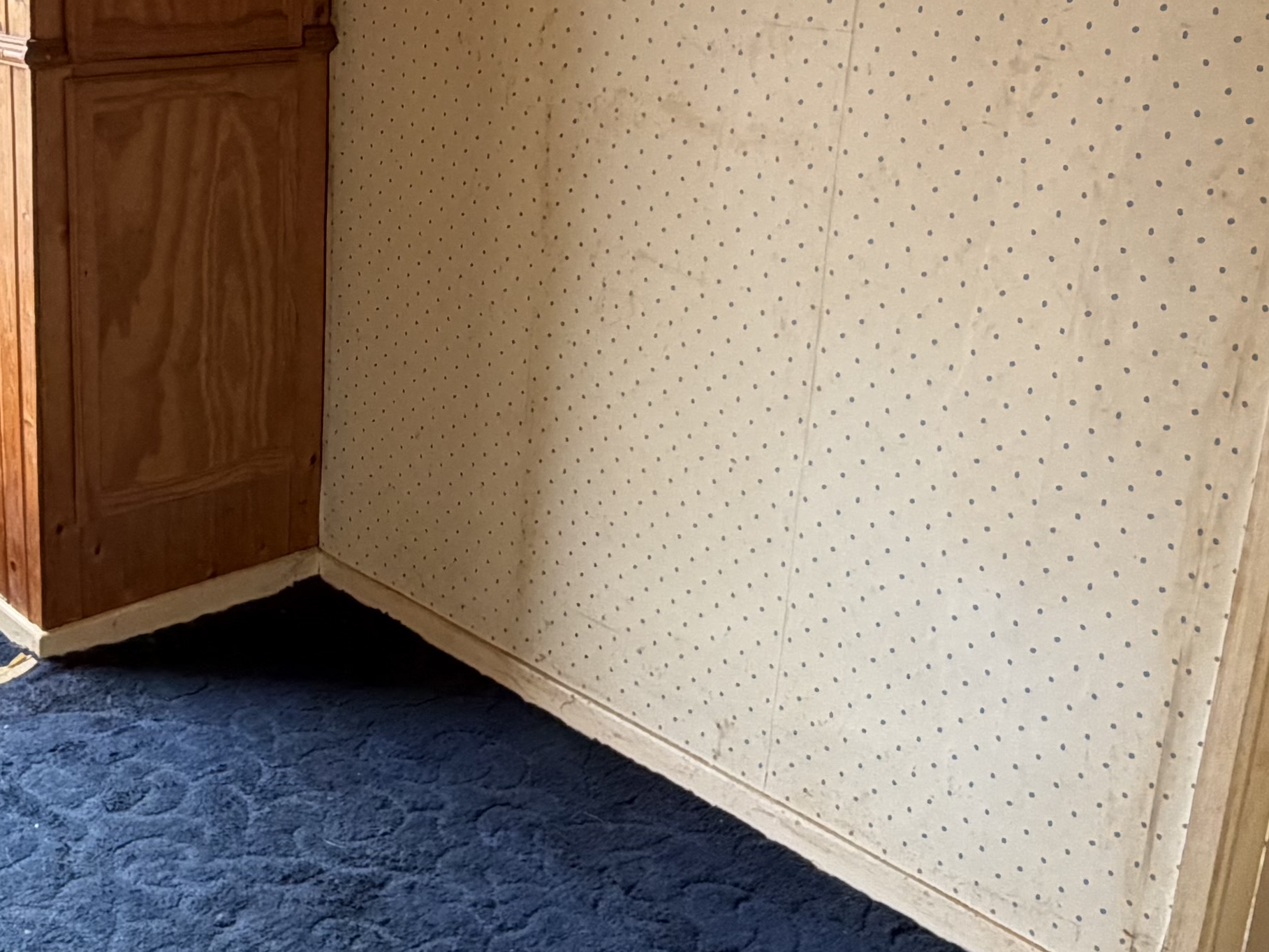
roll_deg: -2.1
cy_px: 338
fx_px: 1613
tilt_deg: -15.8
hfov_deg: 41.9
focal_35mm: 44
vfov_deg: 32.7
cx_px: 347
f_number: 2.2
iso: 320
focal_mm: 2.22
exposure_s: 1/117
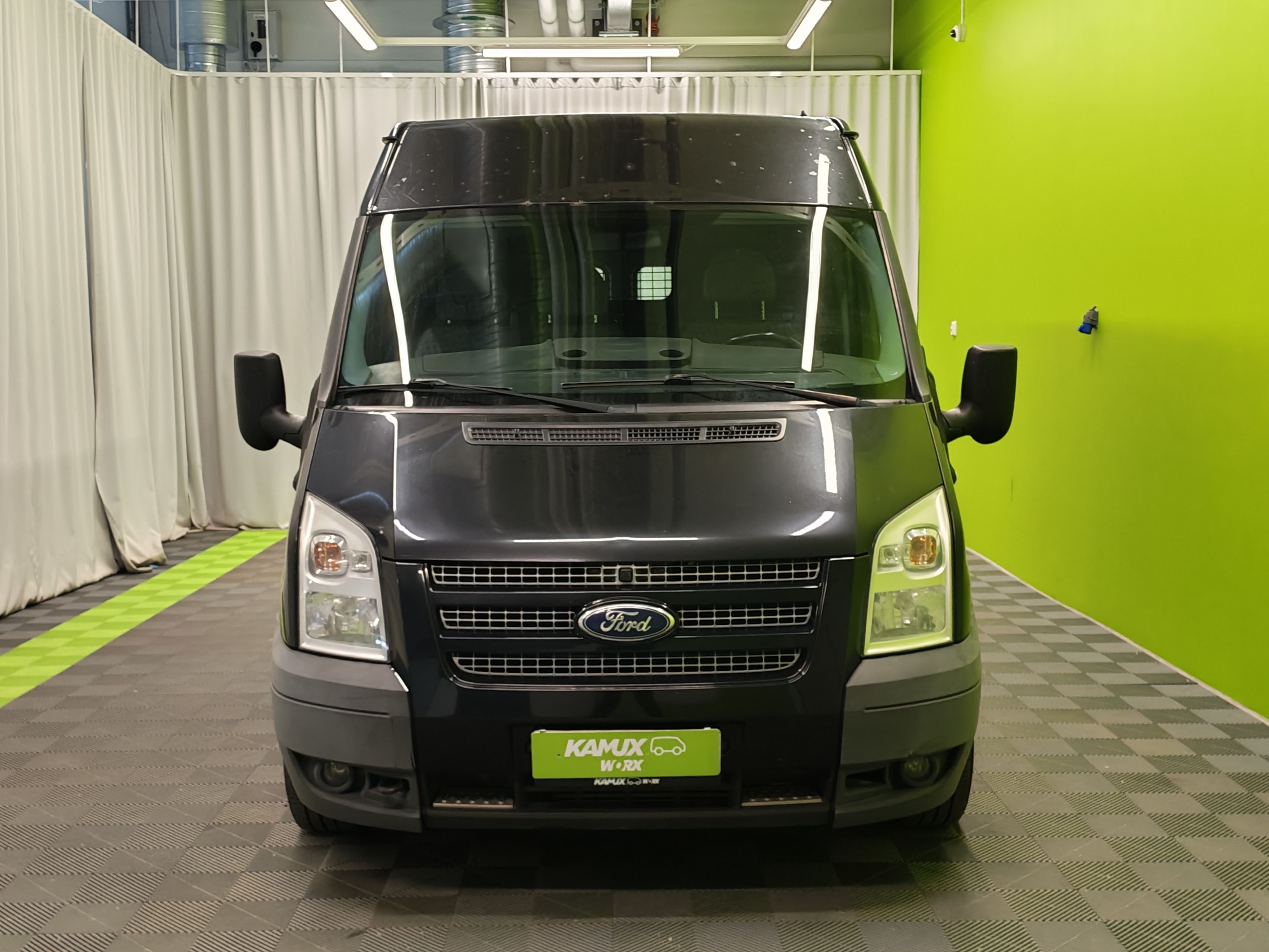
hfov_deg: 45.8
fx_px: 1503
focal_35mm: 41
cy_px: 476
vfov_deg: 35.1
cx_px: 634
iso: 250
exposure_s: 1/100
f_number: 1.9
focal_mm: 6.12
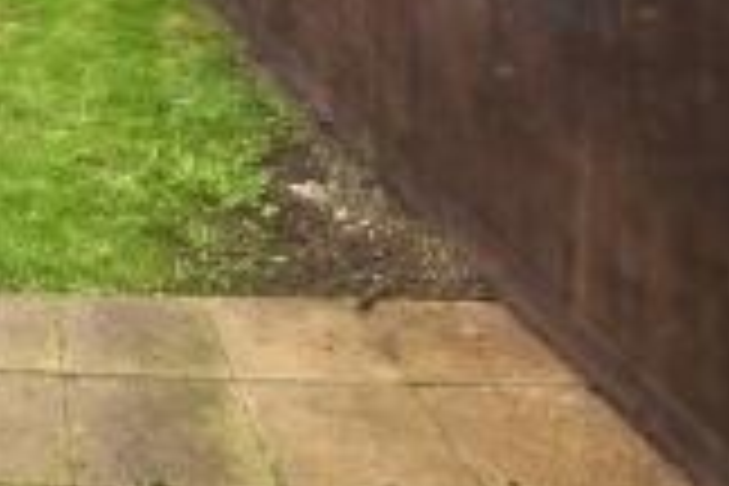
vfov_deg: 25.1
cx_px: -108
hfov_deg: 36.3
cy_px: -191
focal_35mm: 44
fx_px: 891
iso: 200
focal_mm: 10
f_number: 8
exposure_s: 1/250
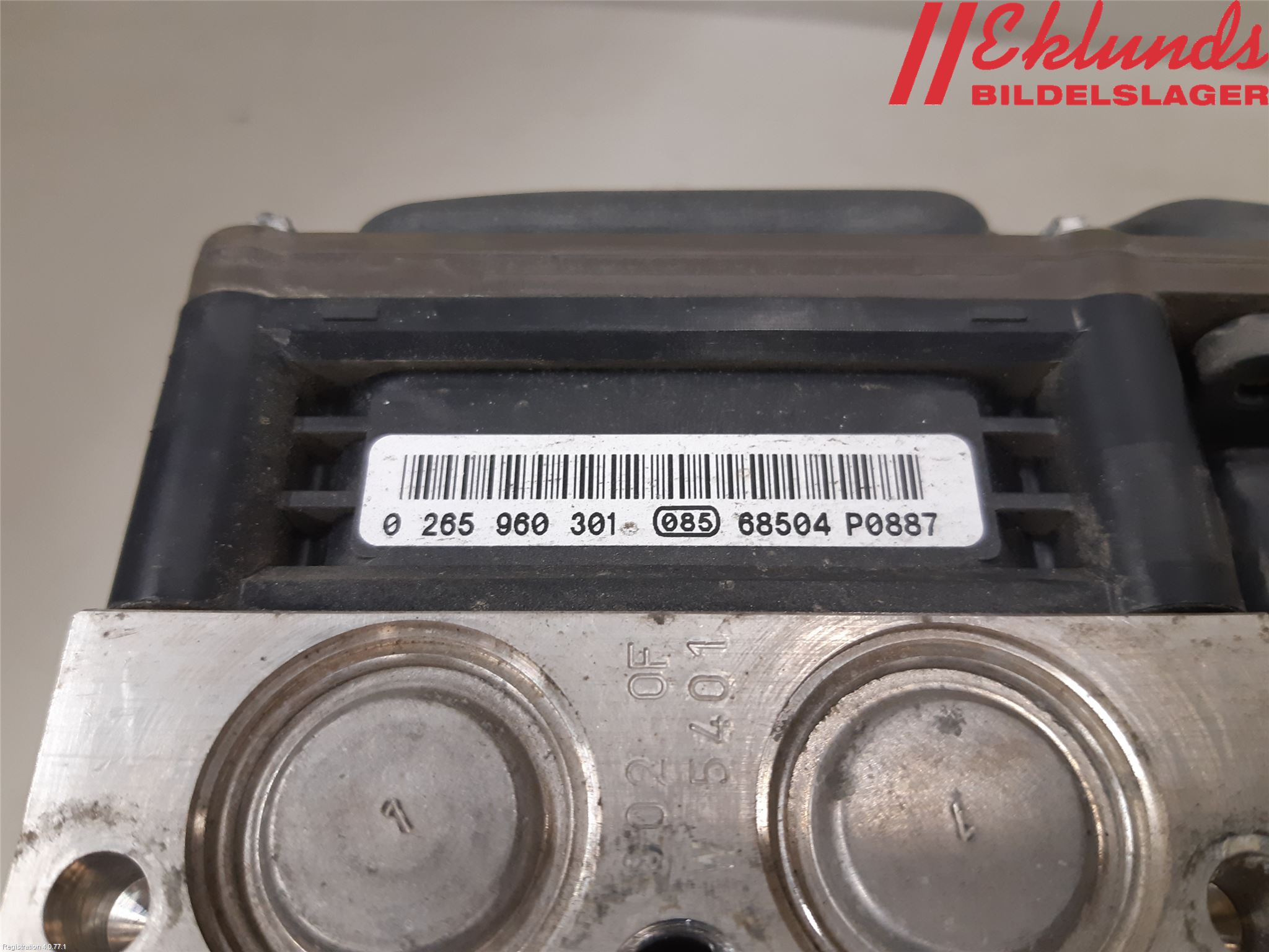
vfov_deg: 53.1
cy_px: 476
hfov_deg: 67.3
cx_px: 634
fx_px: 953
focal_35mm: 26
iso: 125
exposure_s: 1/50
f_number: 1.7
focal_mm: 3.93
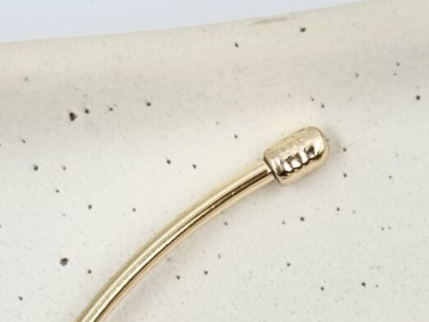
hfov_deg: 8.2
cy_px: 795
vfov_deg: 6.0
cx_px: 661
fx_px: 2939
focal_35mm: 237
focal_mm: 6.76
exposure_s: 1/926
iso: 64
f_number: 1.78
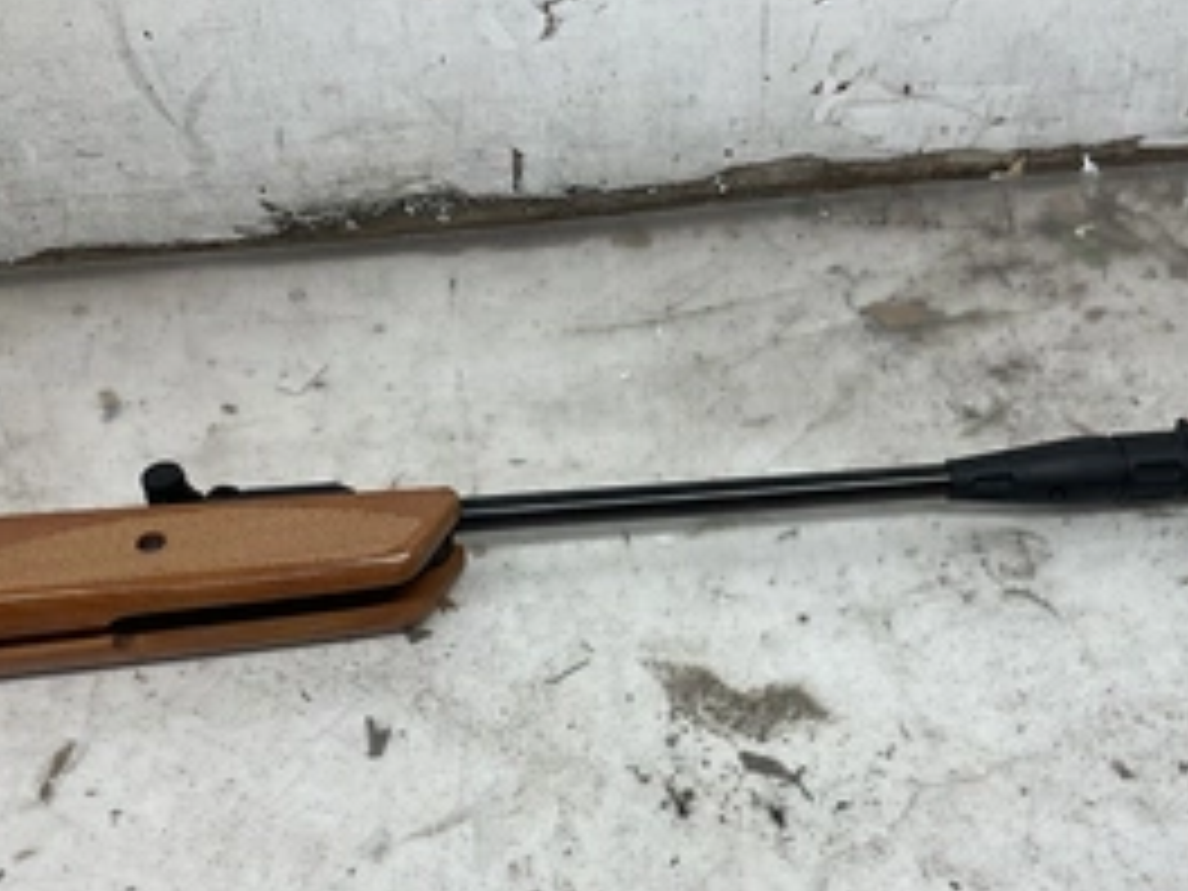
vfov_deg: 32.6
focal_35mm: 44
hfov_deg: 42.9
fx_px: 1510
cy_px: 603
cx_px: 670
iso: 32
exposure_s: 1/120
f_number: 1.8
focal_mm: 3
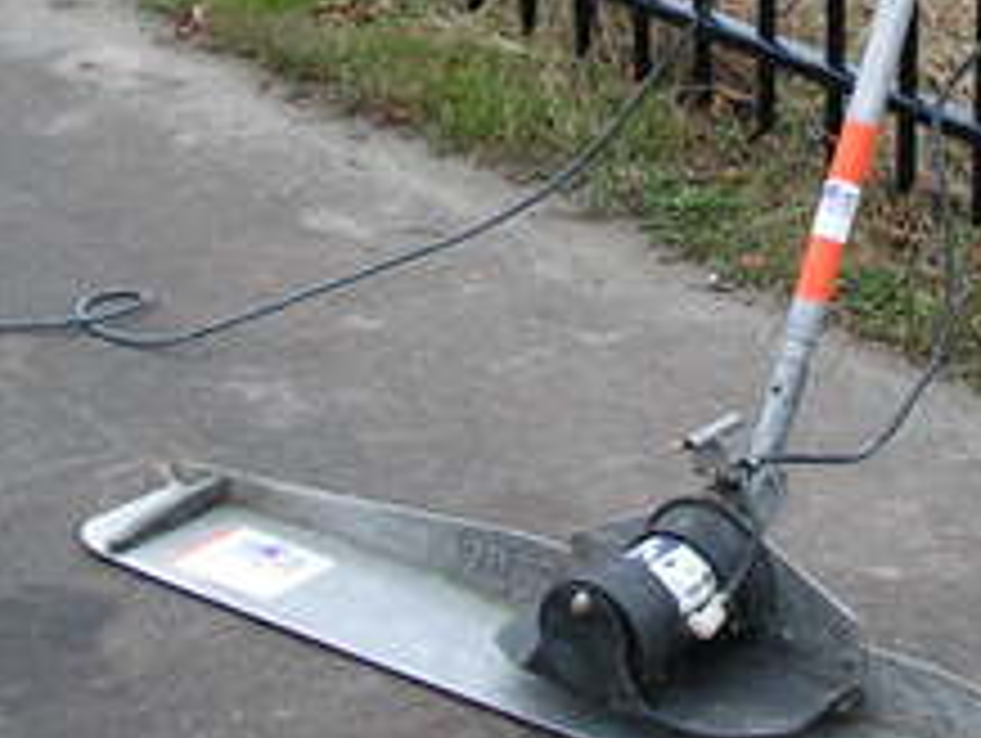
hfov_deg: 19.6
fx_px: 2809
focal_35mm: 99
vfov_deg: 14.9
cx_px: 770
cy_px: 140
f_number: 3.2
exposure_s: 1/40
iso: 160
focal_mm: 6
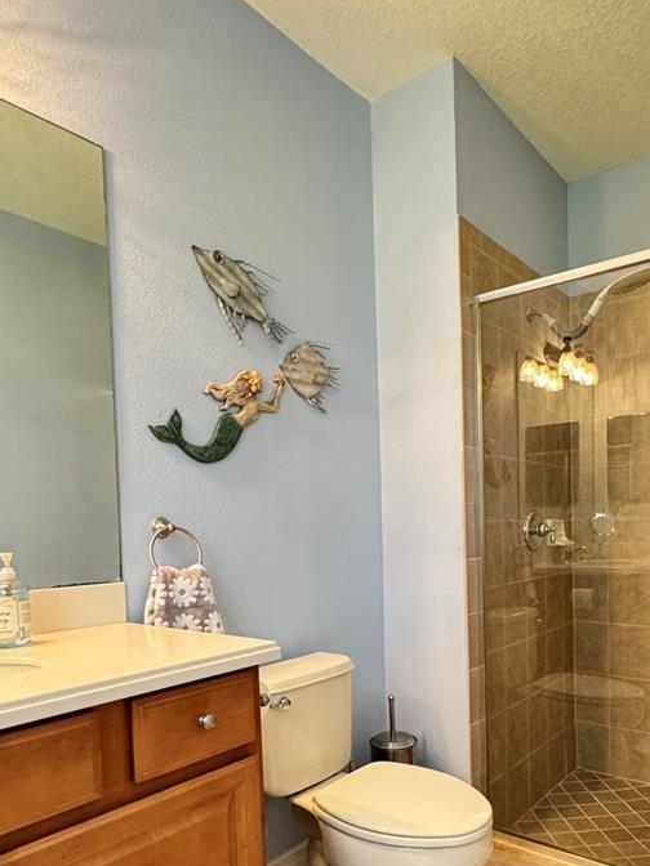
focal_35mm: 25
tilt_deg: -2.4
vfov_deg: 68.0
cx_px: 415
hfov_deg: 54.1
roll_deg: +2.1
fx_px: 626
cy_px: 554
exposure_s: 1/60
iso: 500
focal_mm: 2.22
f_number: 2.2
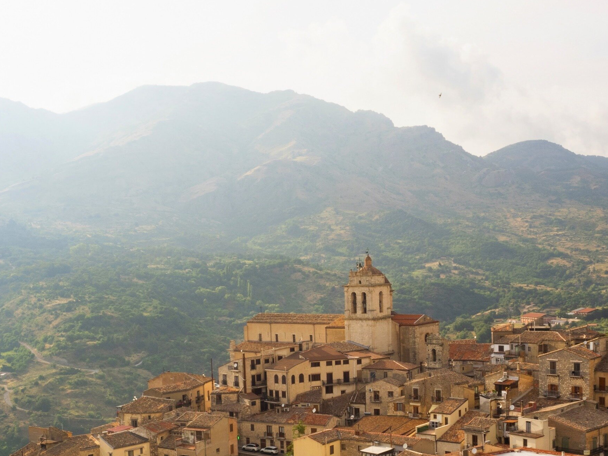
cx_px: 330
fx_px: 878
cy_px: 375
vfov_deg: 28.4
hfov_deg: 38.2
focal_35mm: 50
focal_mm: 15
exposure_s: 1/160
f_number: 13
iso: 200
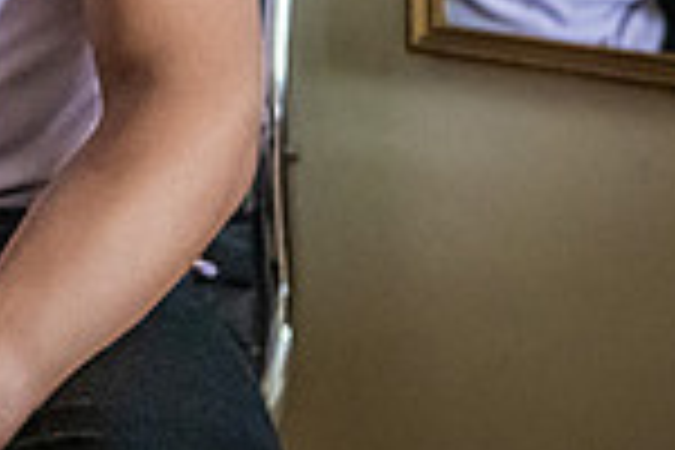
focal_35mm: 170
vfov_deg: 7.7
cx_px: -192
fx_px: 3187
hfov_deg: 11.8
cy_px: -437
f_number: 2
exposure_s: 1/2000
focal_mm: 35
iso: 9000
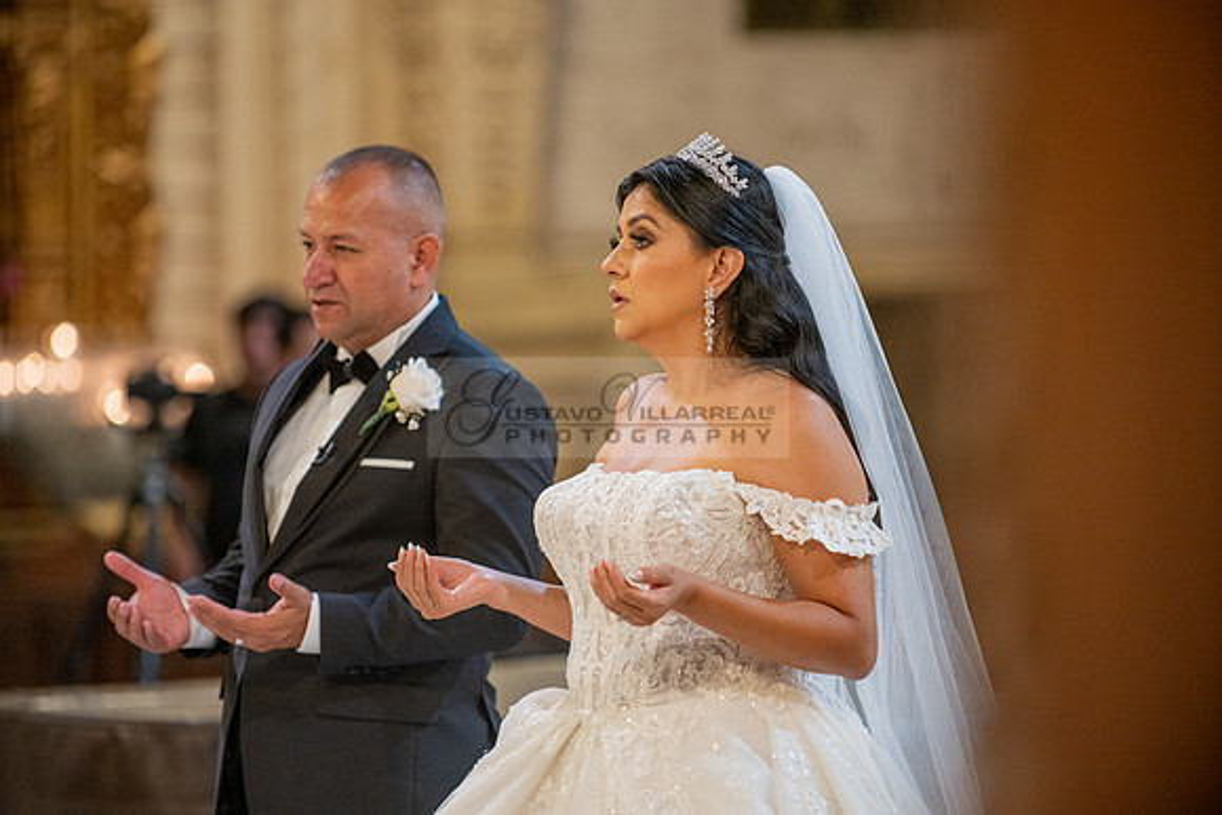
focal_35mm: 200
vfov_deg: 6.9
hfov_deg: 10.3
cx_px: 611
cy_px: 408
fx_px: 6790
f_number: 2.8
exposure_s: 1/100
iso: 1000
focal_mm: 200
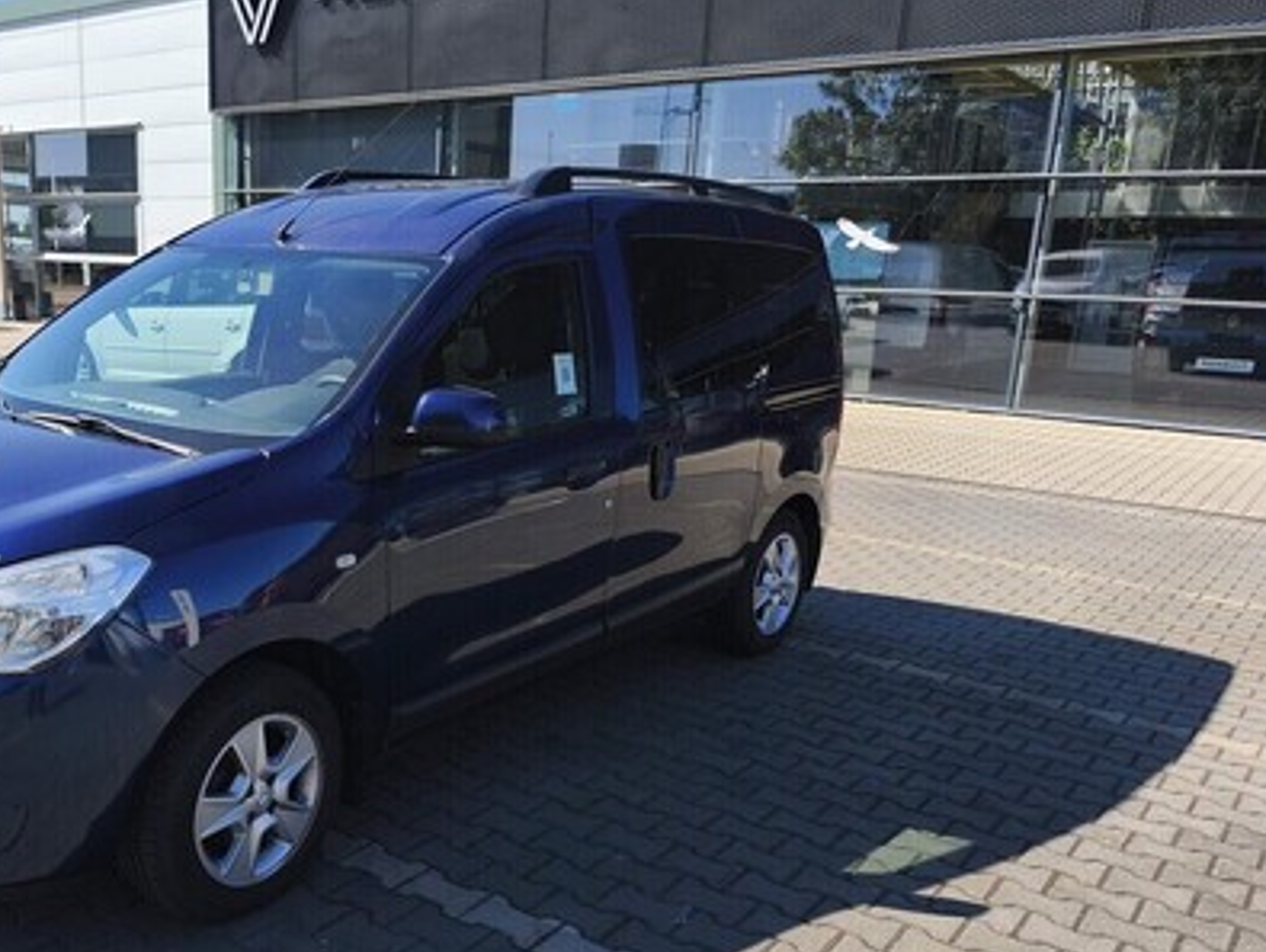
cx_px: 397
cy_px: 595
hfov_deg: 55.3
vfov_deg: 43.9
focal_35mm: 32
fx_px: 1171
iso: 50
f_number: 1.65
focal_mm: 6.14
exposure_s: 1/918
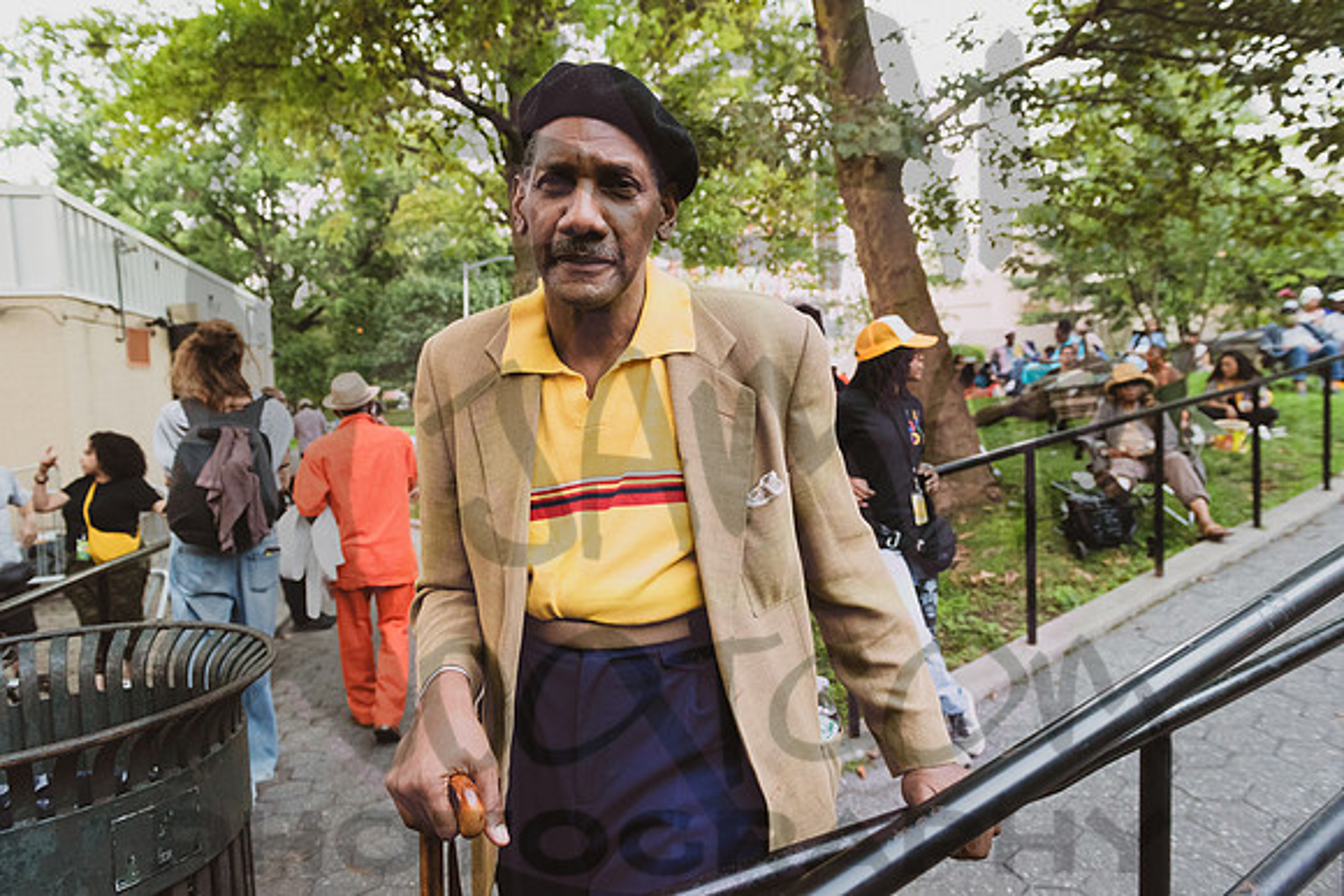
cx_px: 672
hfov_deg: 73.7
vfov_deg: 53.2
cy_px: 448
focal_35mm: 24
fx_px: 896
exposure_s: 1/125
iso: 5000
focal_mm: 24
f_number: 3.5
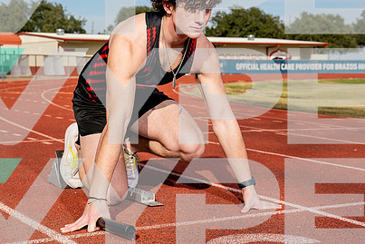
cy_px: 97
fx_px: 700
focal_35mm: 69
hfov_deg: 29.2
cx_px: 161
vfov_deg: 19.7
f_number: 6.3
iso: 100
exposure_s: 1/640
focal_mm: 48
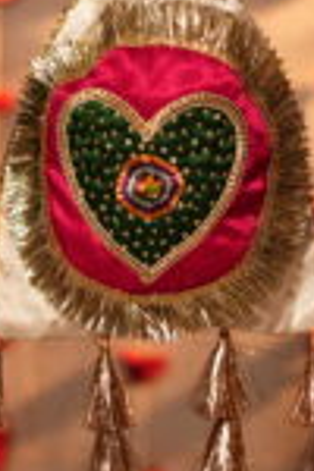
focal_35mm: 150
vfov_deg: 13.5
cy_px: 28
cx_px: 198
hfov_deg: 9.1
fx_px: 1962
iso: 320
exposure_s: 1/200
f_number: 1.8
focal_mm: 50
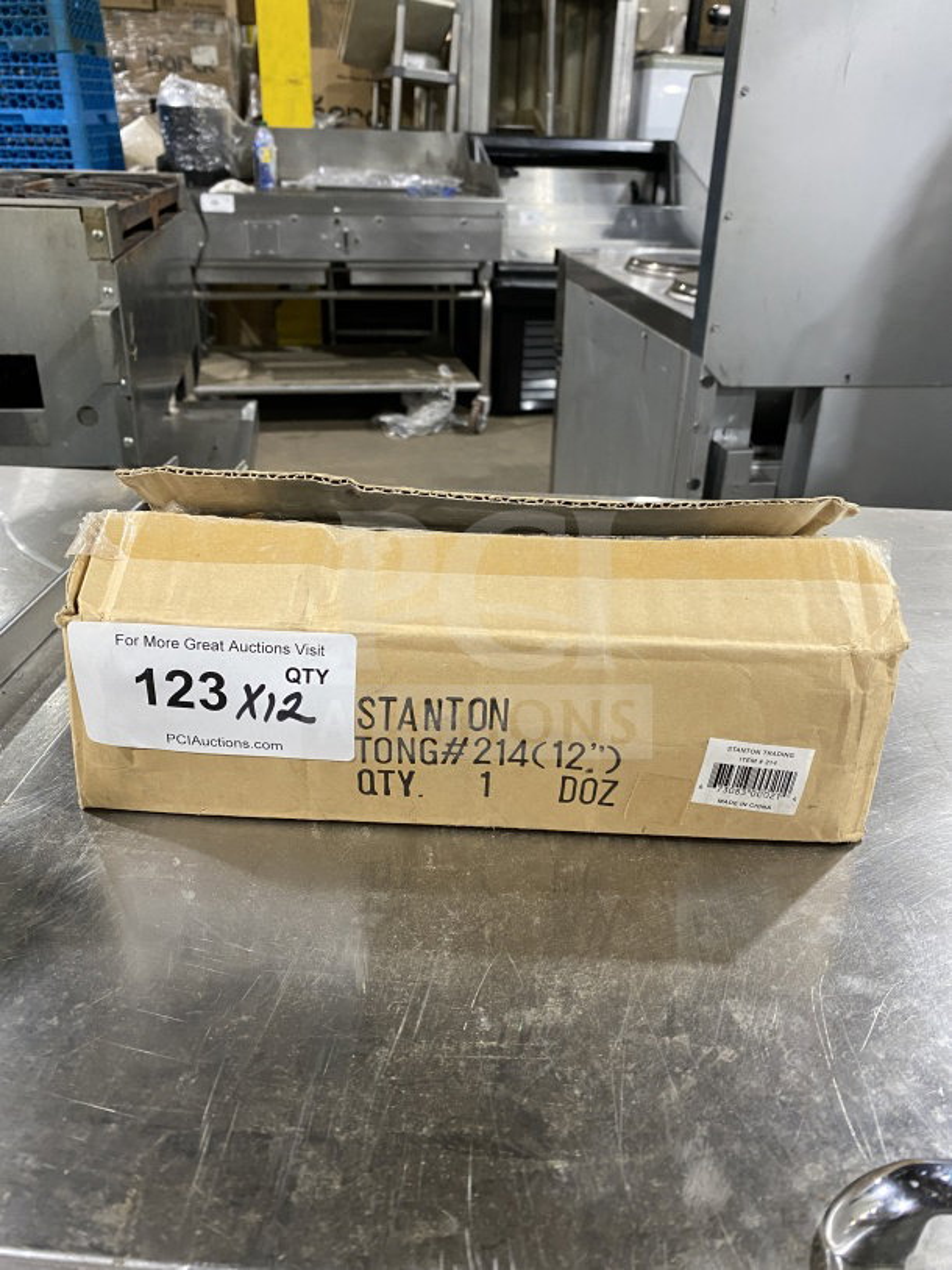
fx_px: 953
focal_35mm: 26
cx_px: 476
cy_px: 635
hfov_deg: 53.1
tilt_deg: -27.3
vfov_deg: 67.3
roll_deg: -2.5
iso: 250
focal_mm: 4.25
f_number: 1.8
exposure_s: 1/60
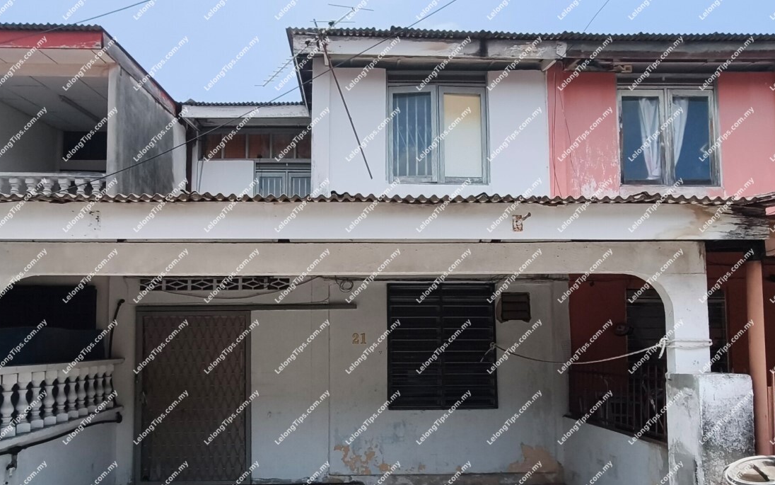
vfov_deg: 54.7
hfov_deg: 79.6
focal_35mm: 22
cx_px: 378
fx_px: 465
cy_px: 289
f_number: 2.2
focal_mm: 1.67
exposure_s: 1/1467
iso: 50
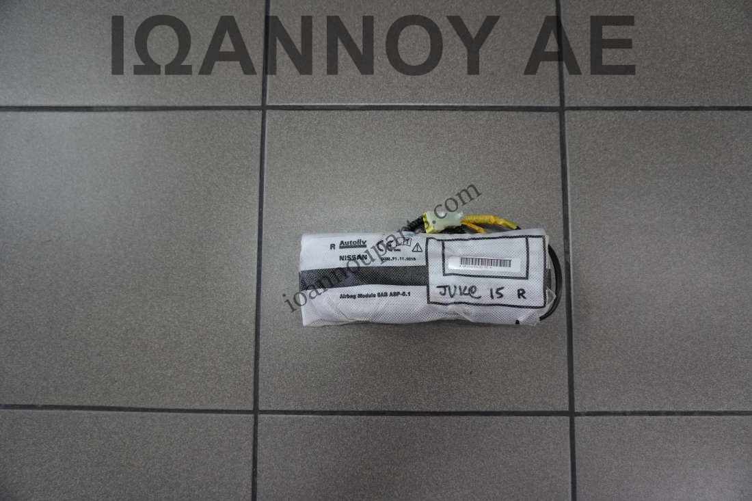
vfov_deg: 53.1
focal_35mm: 24
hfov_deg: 73.8
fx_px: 501
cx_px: 376
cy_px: 250
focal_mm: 16
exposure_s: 1/160
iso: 1250
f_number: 4
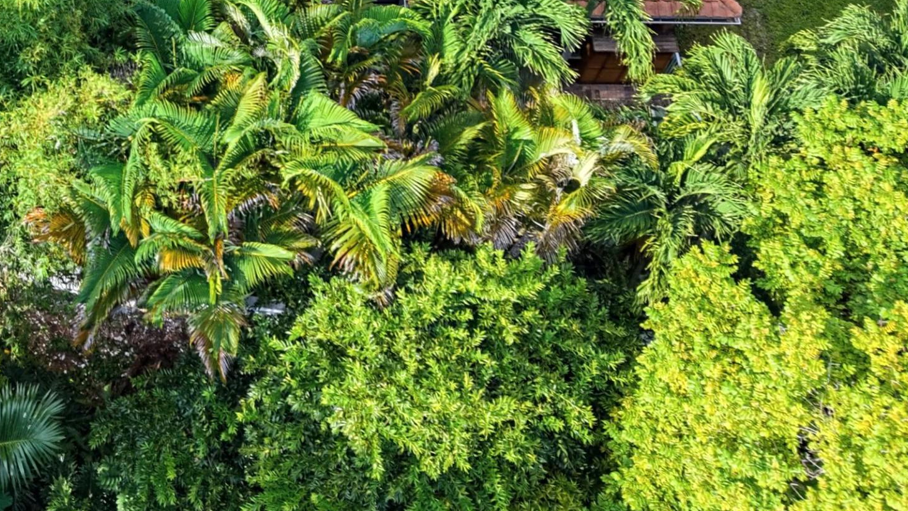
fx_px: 1252
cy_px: -162
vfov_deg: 20.9
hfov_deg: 38.2
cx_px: 167
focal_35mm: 52
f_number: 1.8
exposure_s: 1/1500
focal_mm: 8.7
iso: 340
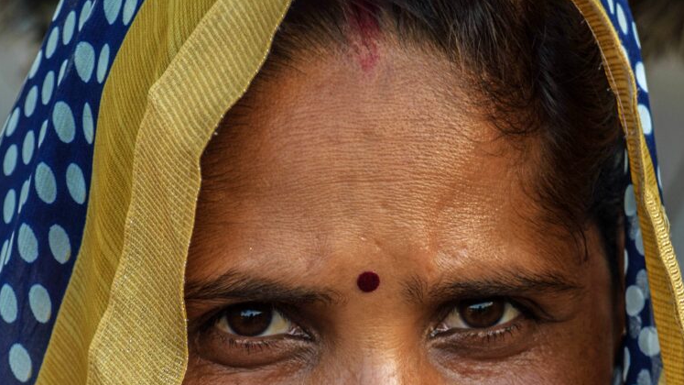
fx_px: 5491
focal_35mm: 303
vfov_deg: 4.0
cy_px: 407
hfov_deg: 7.1
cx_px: 335
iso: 400
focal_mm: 125
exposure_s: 1/200
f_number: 7.1
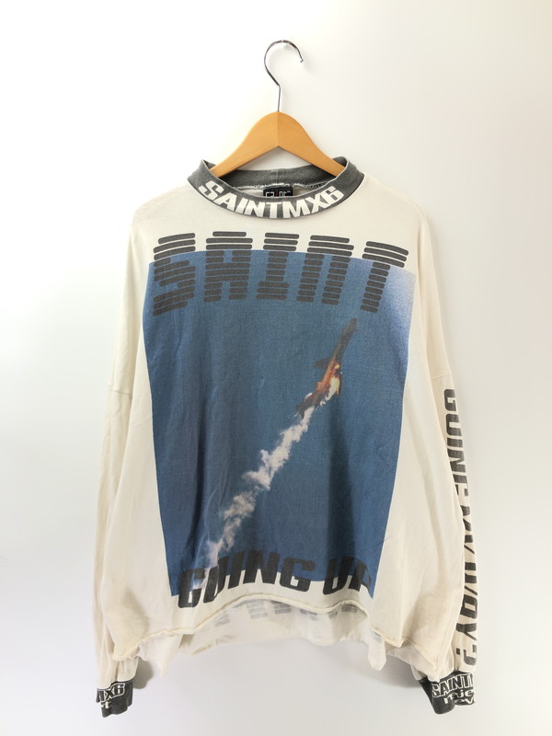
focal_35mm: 28
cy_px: 368
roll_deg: -0.3
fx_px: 595
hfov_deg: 49.7
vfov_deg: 63.4
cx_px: 276
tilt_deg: -16.1
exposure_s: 1/50
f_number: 1.8
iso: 20
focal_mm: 4
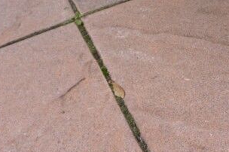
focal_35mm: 79
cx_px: 260
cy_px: -63
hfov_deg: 23.9
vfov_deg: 16.0
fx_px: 502
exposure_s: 1/160
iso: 160
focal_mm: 16
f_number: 4.5
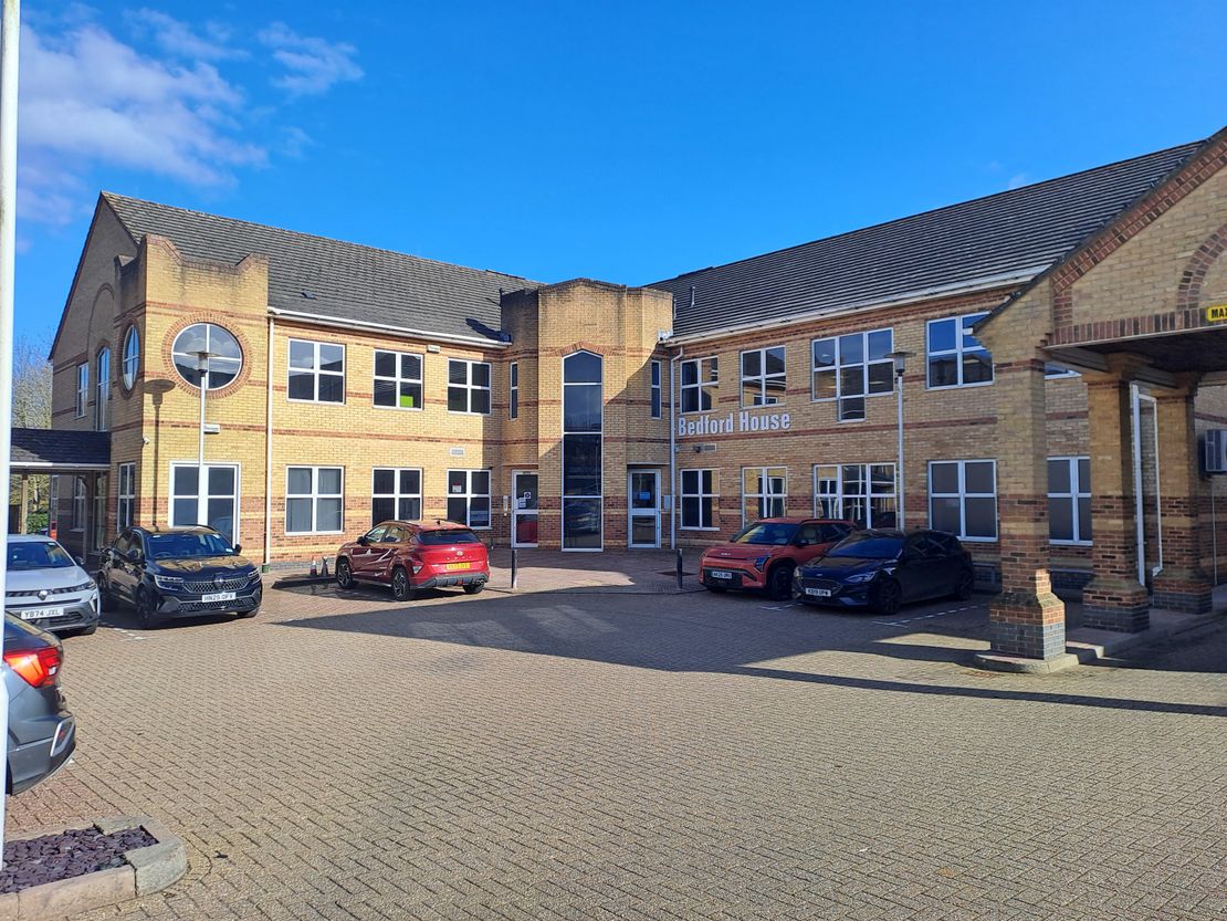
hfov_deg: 69.4
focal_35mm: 25
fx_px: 886
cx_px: 614
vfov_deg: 54.9
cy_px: 460
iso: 32
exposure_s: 1/1385
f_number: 1.8
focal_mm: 4.65
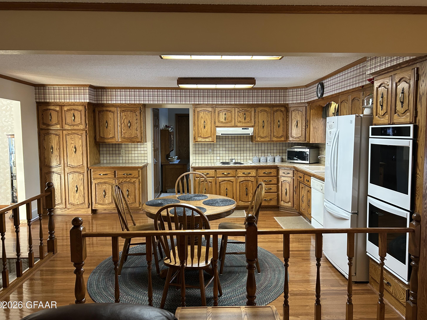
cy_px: 154
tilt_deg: -4.5
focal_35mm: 27
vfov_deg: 51.3
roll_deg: +0.2
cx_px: 216
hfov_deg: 65.3
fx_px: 333
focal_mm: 5.7
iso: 250
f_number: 1.5
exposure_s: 1/60
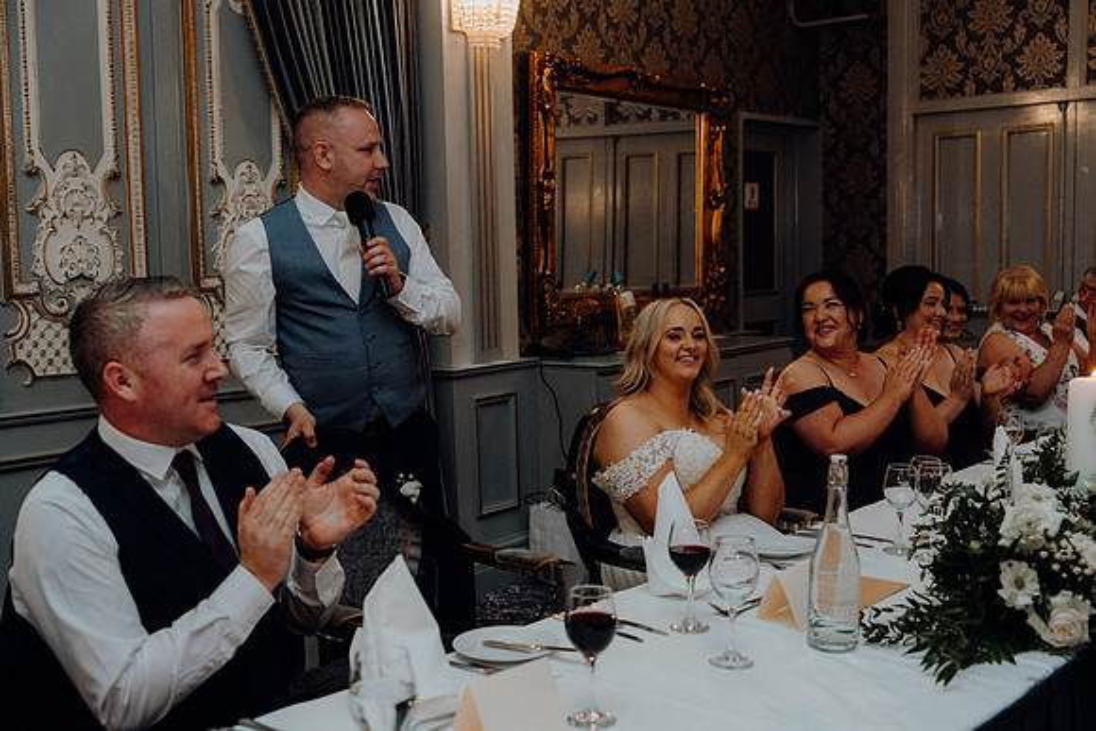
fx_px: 1279
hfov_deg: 46.4
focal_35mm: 42
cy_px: 366
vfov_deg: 31.9
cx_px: 548
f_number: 3.5
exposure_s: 1/160
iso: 2500
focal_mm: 42
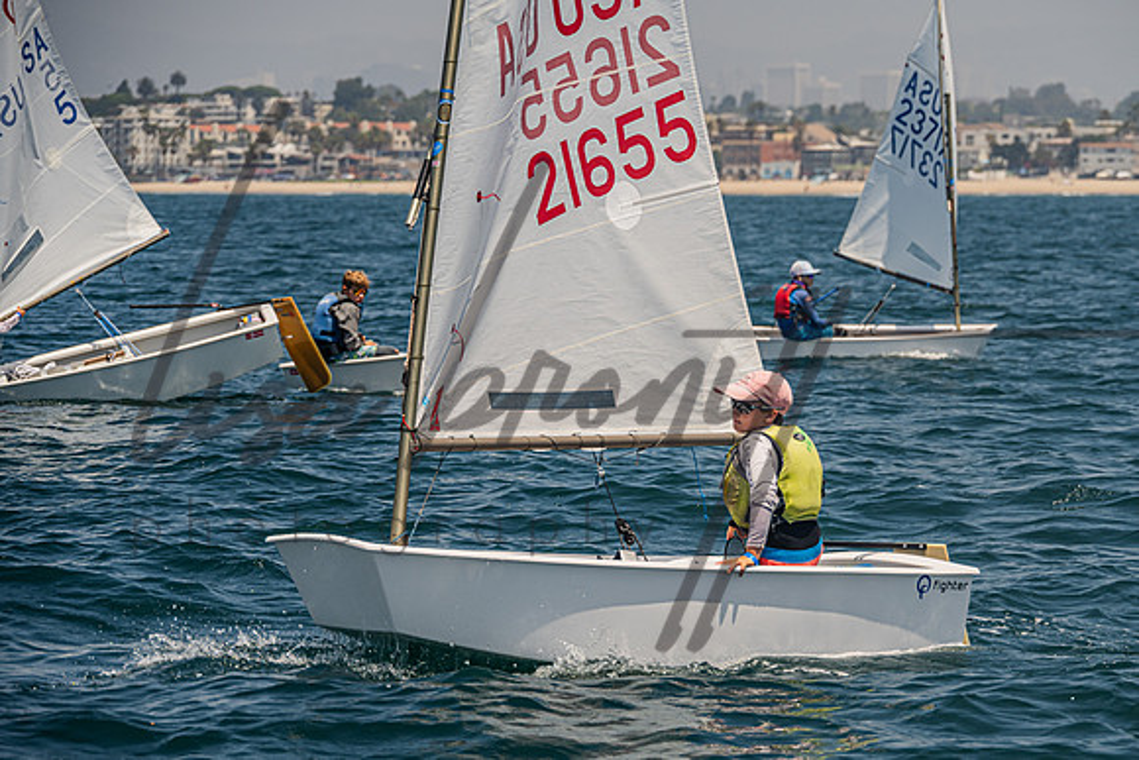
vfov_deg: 6.6
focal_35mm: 207
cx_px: 692
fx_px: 6540
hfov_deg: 10.0
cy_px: 462
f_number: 7.6
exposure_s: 1/1250
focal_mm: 170
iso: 250
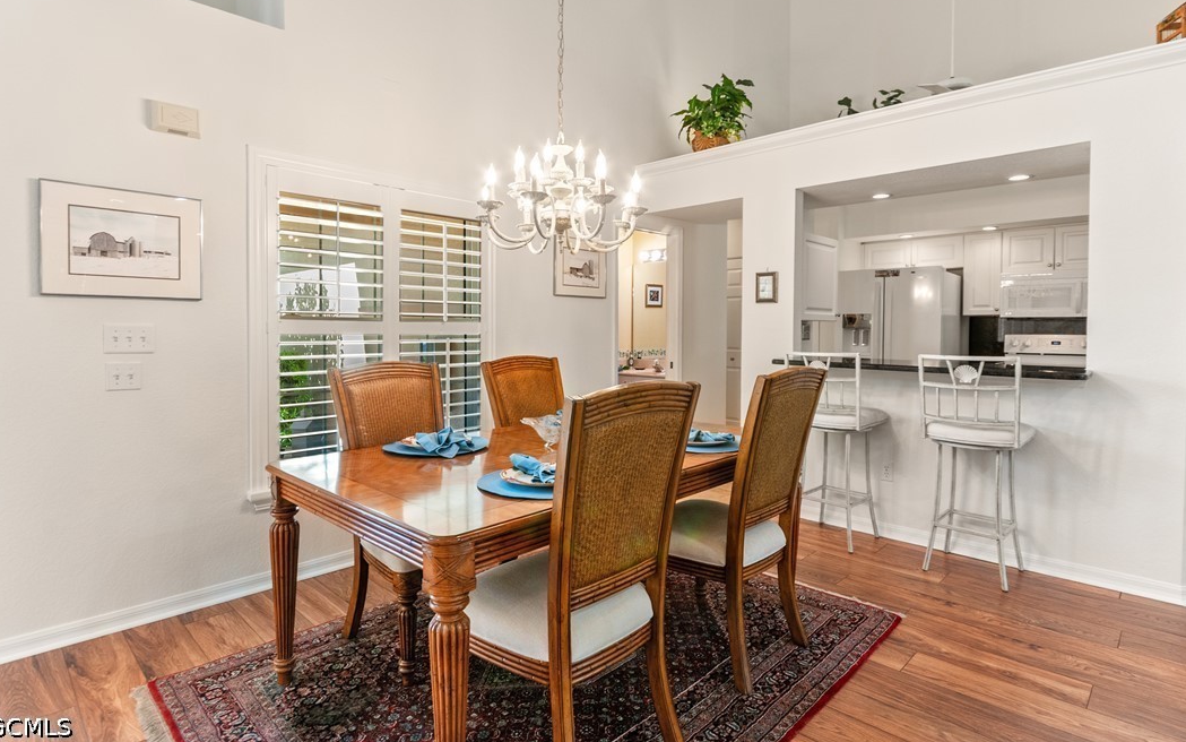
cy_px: 337
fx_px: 614
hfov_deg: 88.0
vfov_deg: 62.1
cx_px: 583
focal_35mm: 19
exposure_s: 1/3
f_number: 8
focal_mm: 12
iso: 200
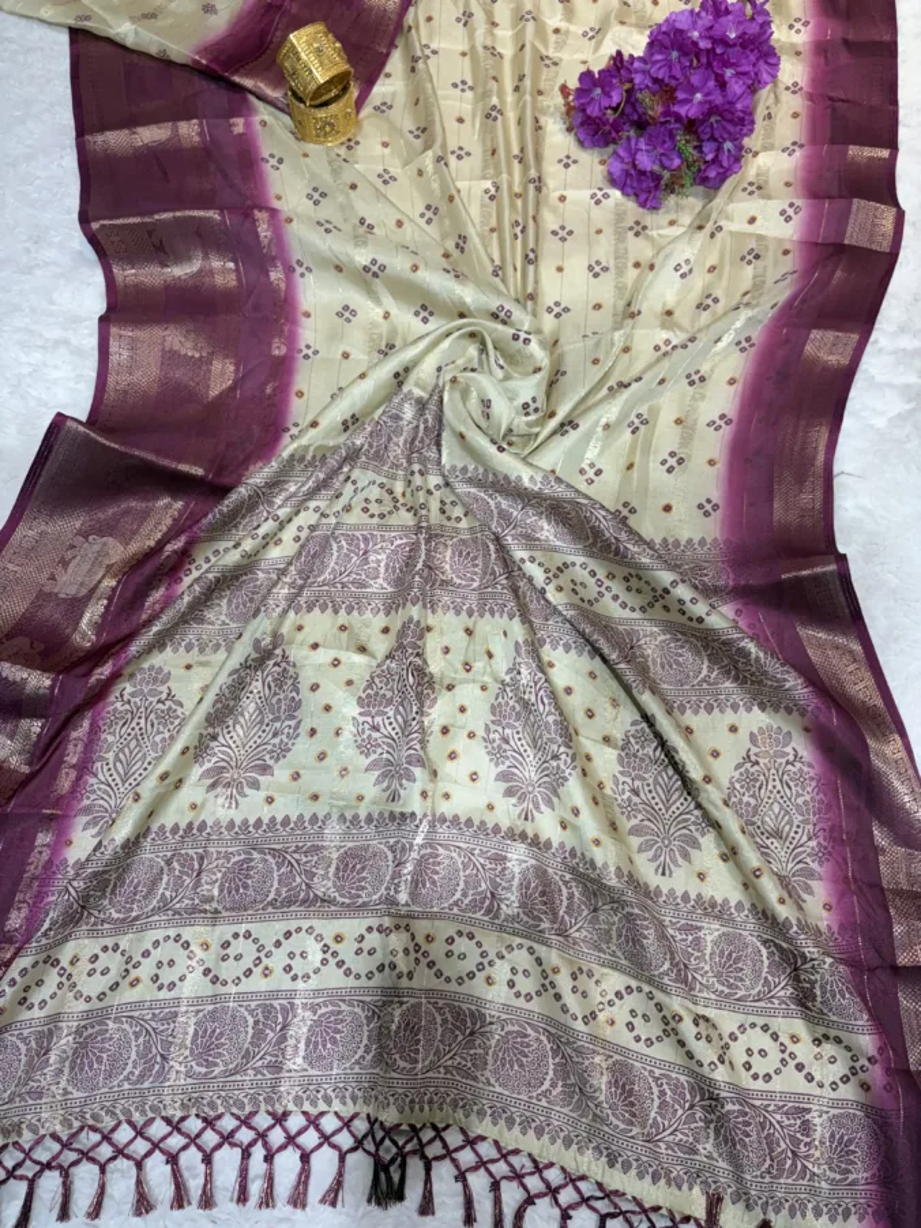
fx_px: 922
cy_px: 614
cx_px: 460
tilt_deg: -72.2
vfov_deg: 67.3
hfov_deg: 53.1
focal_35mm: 26
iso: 64
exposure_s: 1/100
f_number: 1.6
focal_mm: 5.96
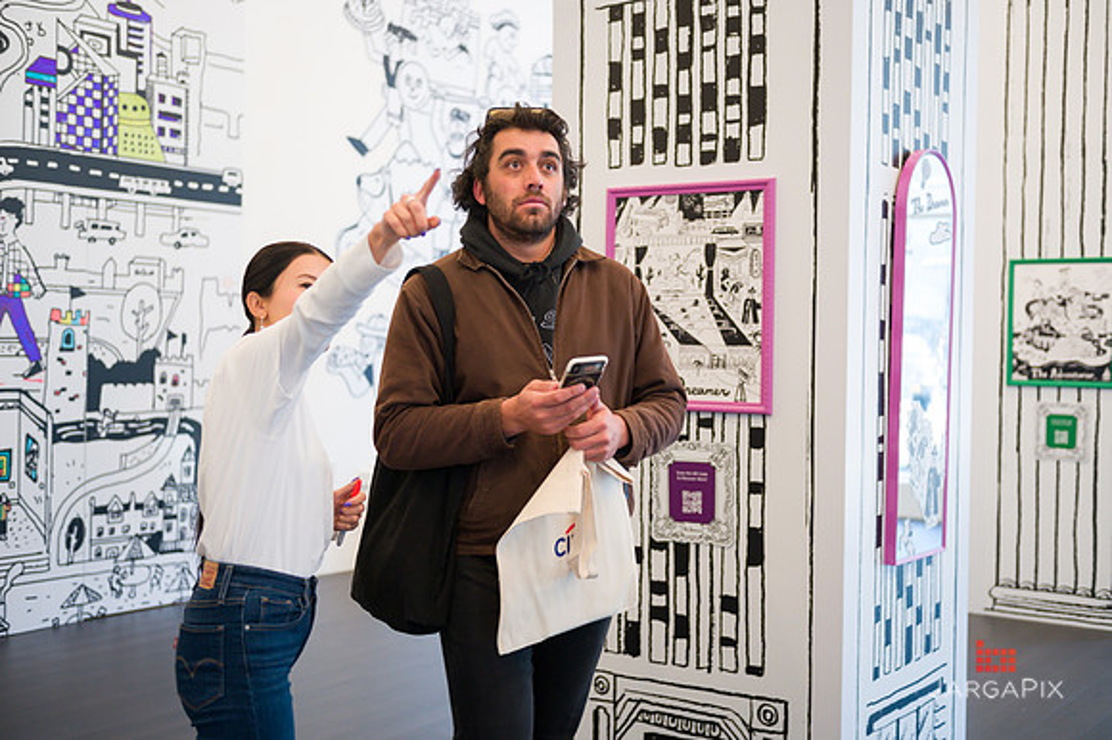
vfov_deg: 29.8
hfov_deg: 43.6
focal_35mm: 45
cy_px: 370
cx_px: 556
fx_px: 1389
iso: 2000
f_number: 3.5
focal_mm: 45
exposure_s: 1/200
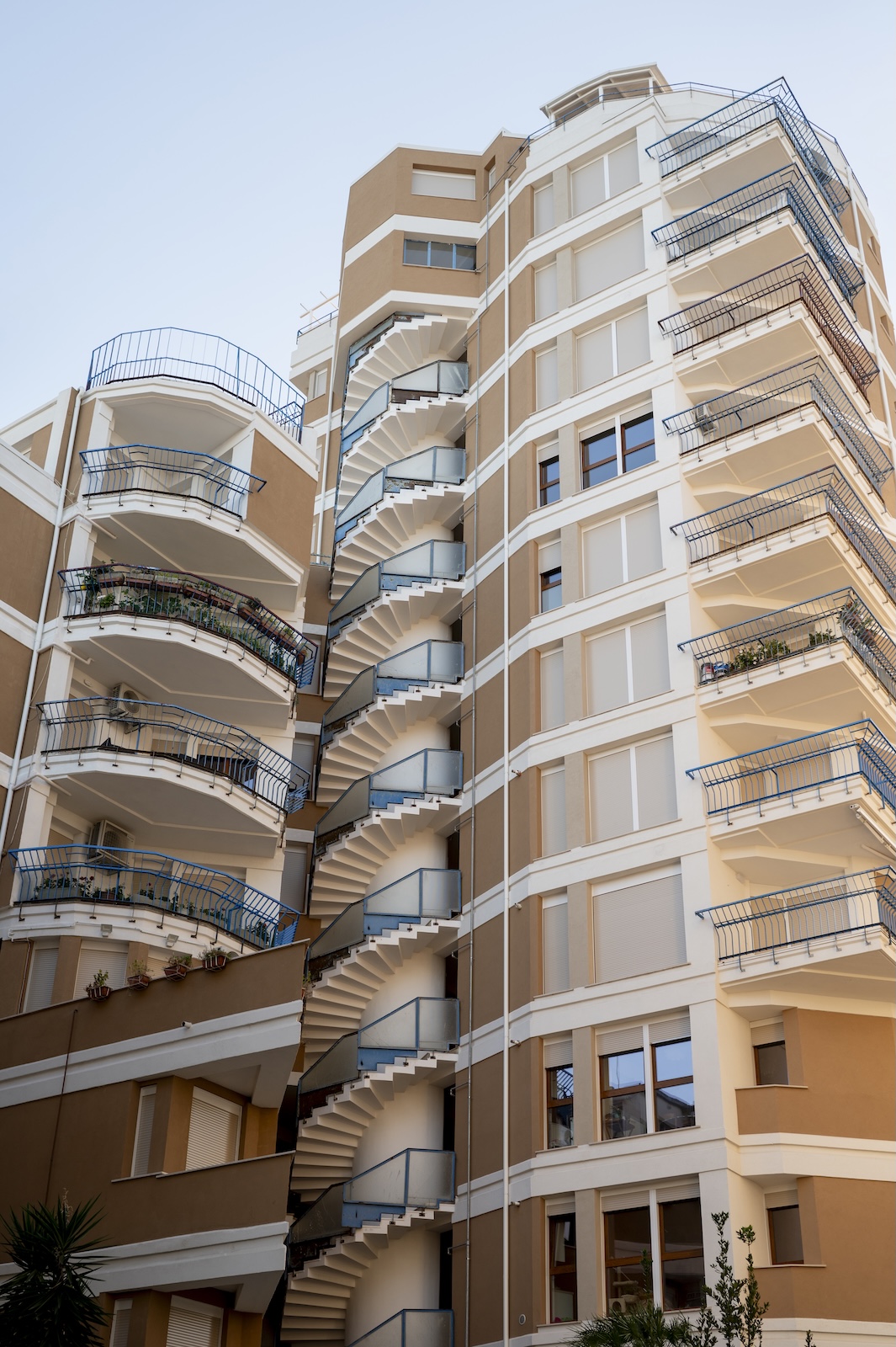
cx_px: 448
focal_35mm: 35
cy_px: 674
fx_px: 1308
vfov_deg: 54.5
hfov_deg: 37.8
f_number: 3.5
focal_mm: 35
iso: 160
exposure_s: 1/250
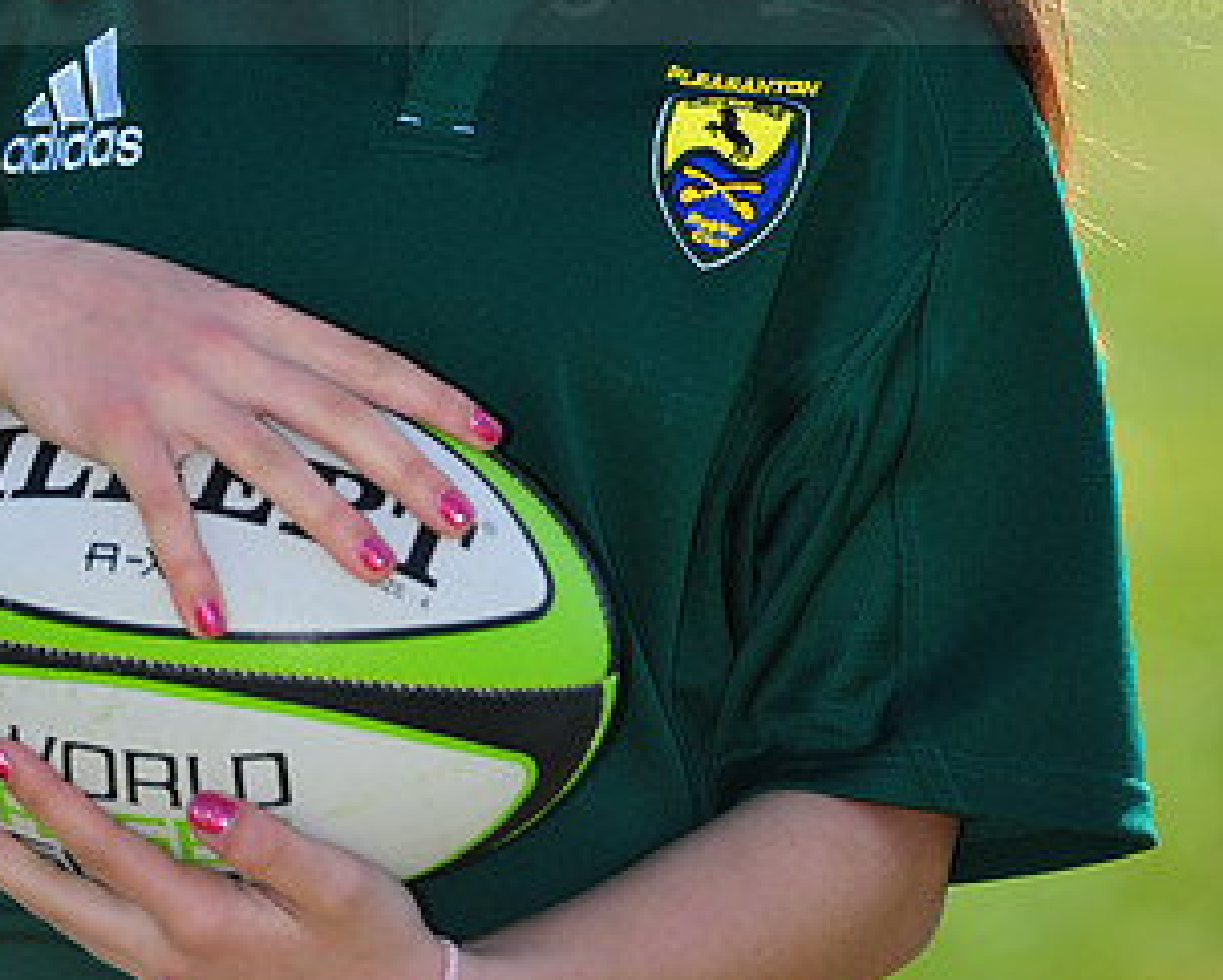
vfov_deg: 4.3
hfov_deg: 5.4
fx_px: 13039
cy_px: -85
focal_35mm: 360
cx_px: 470
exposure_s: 1/640
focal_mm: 200
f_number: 4.5
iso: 200
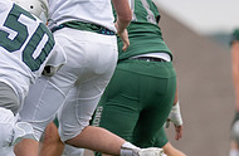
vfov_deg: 1.6
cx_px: -12
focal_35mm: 835
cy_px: 52
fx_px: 5507
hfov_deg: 2.5
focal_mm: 200
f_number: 2.8
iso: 250
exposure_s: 1/1250
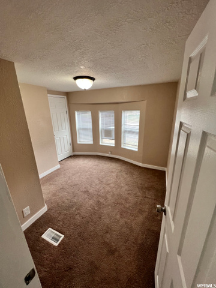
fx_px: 108
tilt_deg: -16.2
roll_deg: +0.3
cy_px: 144
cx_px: 108
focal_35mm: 13
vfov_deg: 106.2
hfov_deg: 89.9
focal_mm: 1.57
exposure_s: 1/122
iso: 80
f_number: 1.8
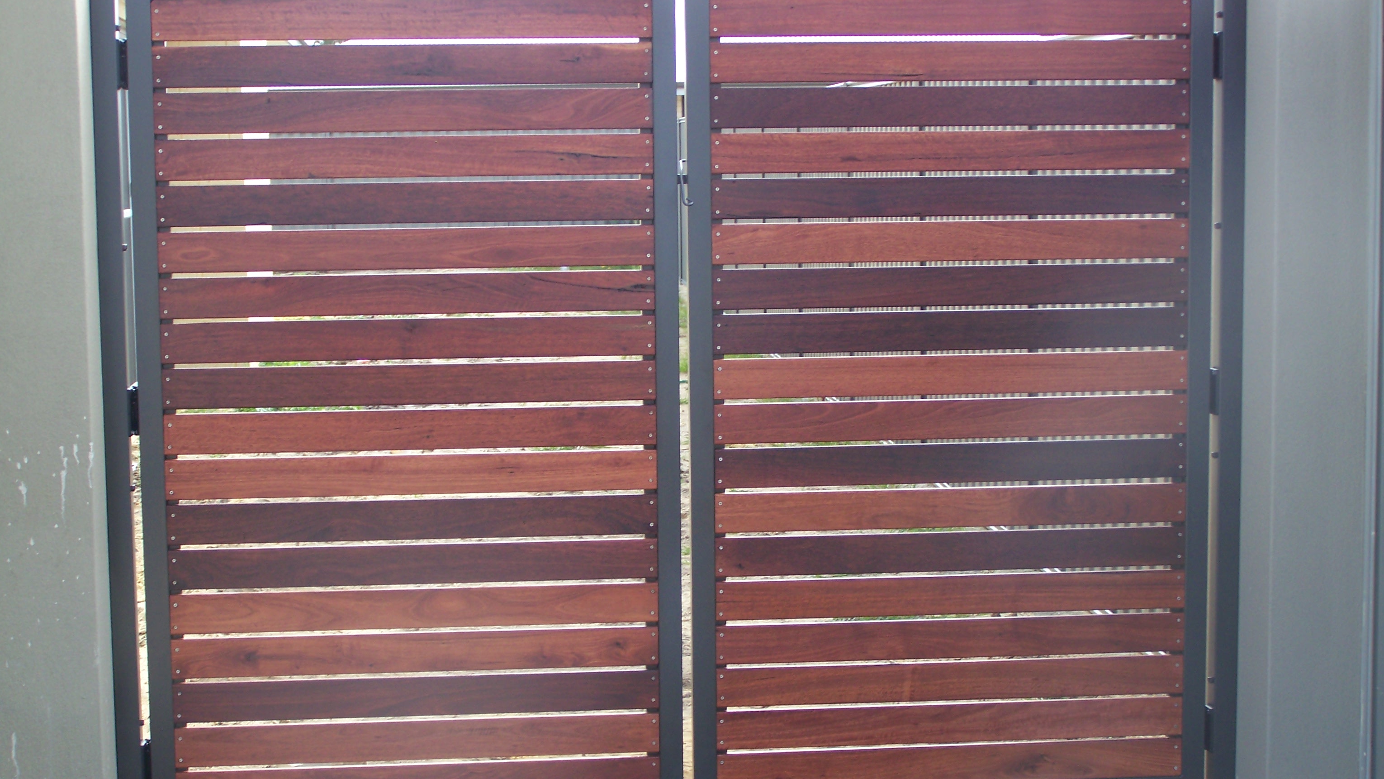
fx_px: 2569
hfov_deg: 30.2
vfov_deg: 17.2
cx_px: 691
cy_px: 412
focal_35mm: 70
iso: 64
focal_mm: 10.7
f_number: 3.2
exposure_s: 1/160
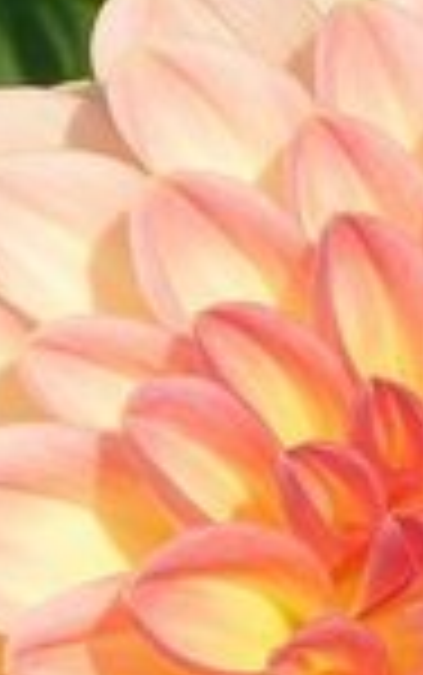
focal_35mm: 2754
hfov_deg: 0.5
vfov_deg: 0.8
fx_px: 50700
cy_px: 860
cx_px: 261
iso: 80
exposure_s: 1/320
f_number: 5.6
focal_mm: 108
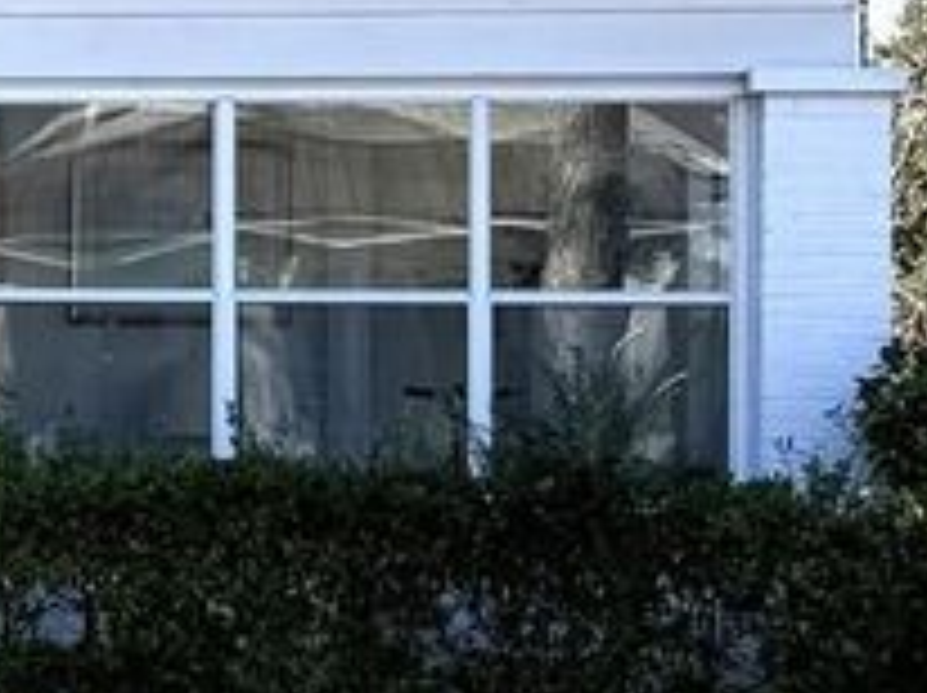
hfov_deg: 9.7
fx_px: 5189
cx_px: -716
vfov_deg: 7.6
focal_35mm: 194
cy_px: 198
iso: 80
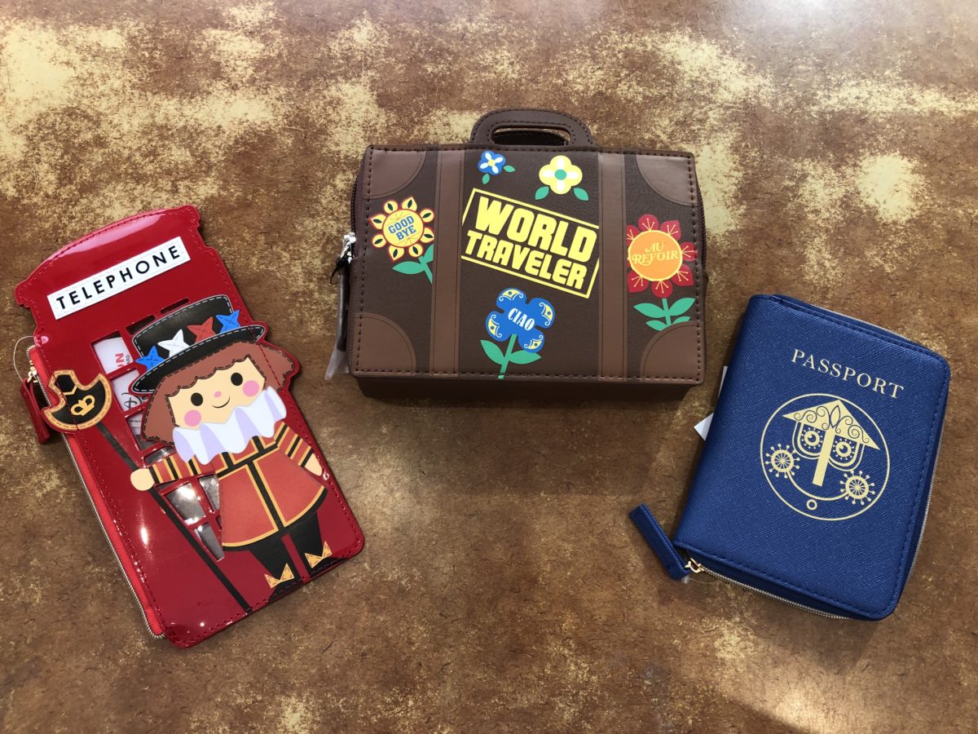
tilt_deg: -76.6
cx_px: 489
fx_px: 791
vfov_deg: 49.7
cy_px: 367
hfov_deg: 63.4
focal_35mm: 28
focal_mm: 3.99
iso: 40
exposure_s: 1/20
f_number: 1.8
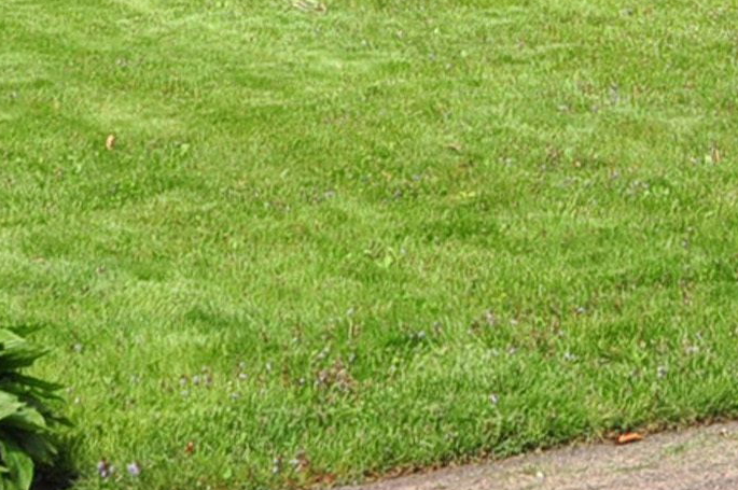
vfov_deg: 10.0
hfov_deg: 15.7
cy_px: -485
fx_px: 2600
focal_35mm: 127
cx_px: 816
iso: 400
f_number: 8
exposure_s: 1/800
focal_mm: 20
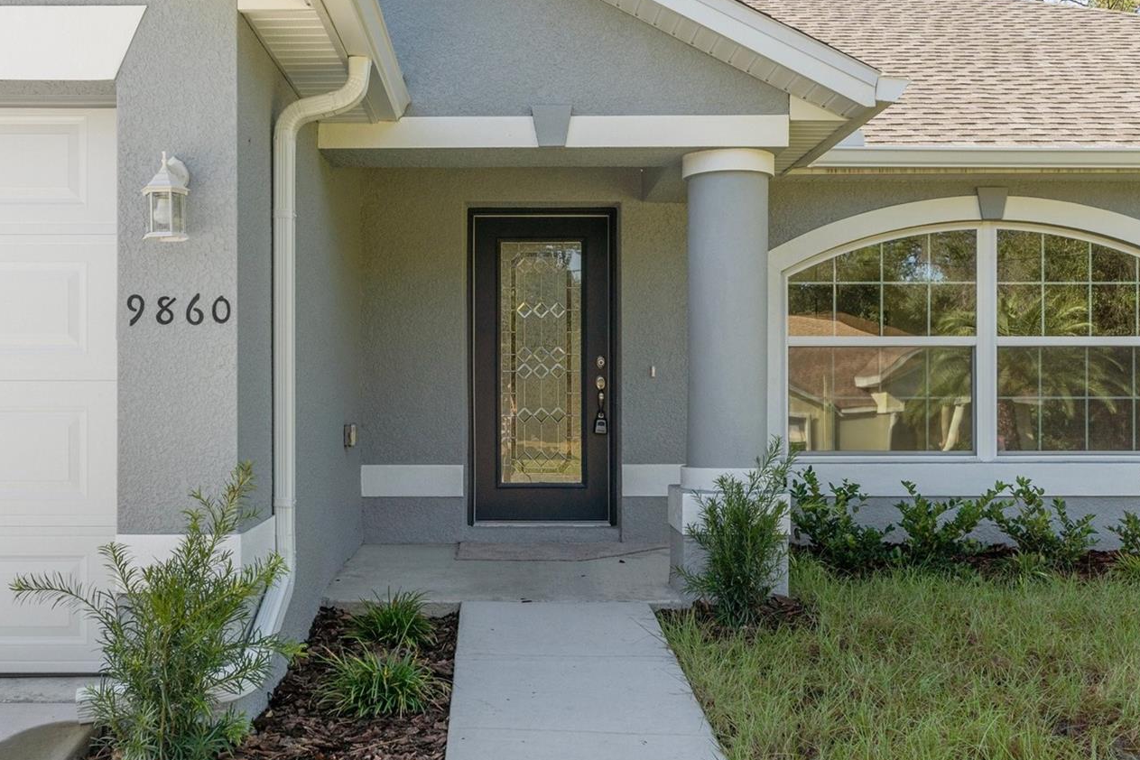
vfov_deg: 35.1
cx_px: 503
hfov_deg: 50.6
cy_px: 374
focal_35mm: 38
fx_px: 1203
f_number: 8
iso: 320
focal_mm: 20
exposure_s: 1/200
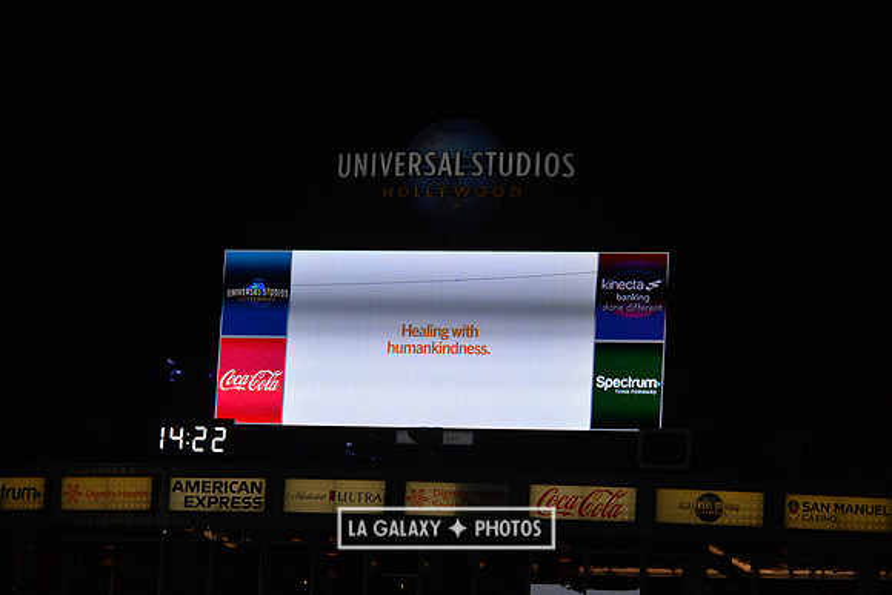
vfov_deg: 8.6
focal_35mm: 160
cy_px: 298
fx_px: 3965
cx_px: 446
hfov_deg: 12.8
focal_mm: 160
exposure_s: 1/2500
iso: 1600
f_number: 6.3
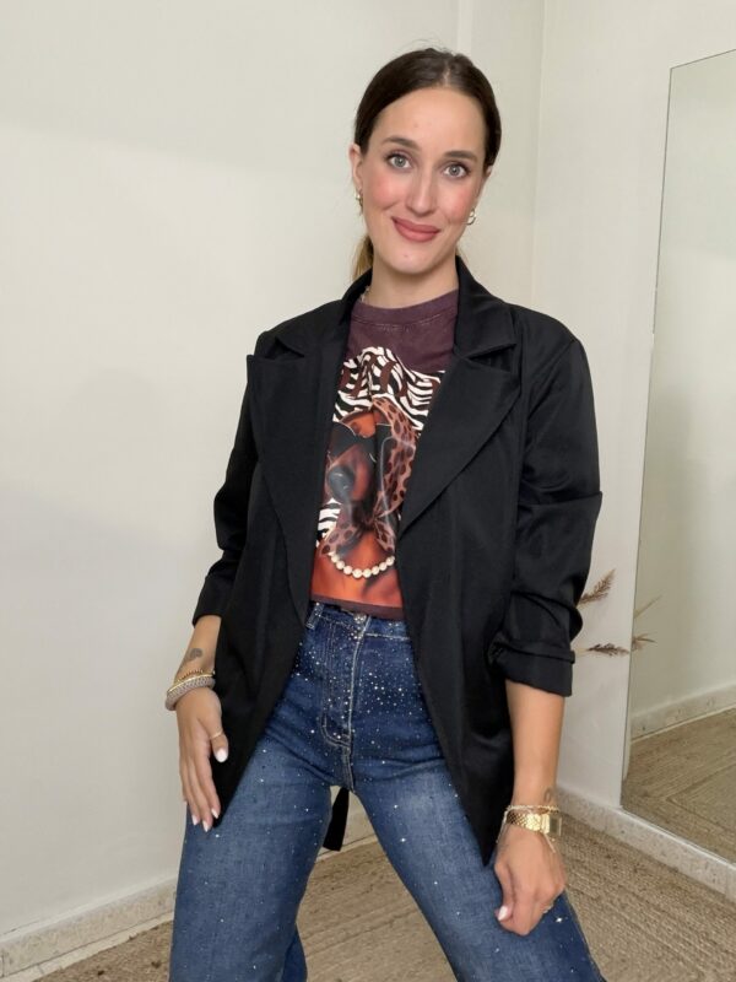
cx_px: 368
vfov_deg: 60.0
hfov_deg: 46.8
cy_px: 491
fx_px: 850
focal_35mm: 30
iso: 200
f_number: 1.9
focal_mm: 2.71
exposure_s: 1/60
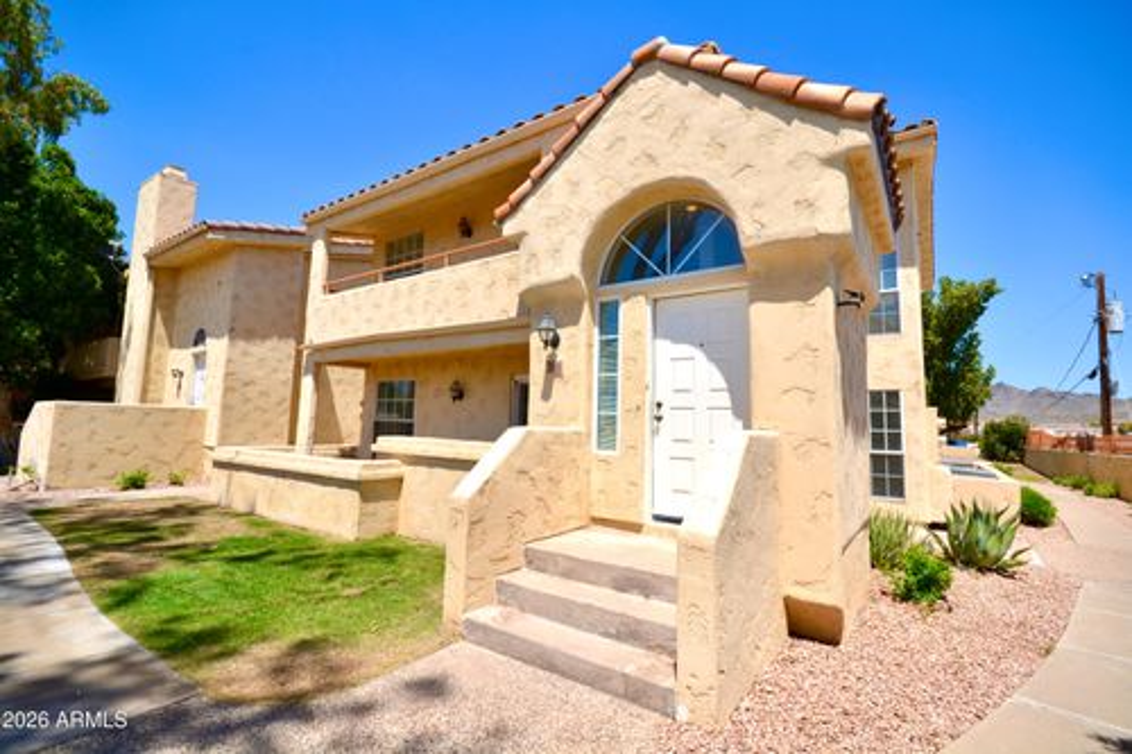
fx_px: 471
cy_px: 377
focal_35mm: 15
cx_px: 566
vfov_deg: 77.3
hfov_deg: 100.4
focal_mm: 10
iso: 100
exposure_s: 1/250
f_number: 8
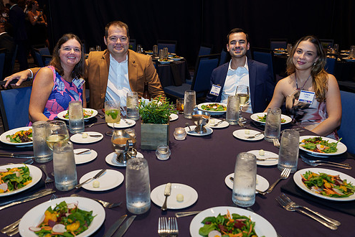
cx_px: 177
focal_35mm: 33
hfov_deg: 57.2
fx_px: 325
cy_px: 103
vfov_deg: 39.9
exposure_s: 1/60
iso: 1600
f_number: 4.5
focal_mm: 26
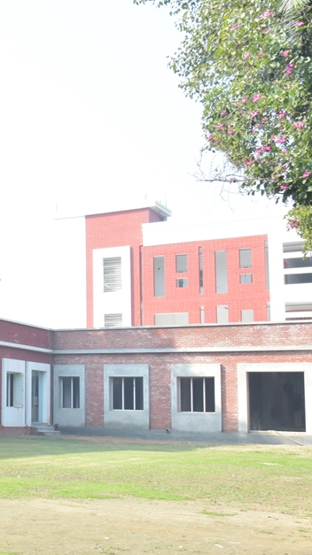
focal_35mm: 52
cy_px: 313
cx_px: -181
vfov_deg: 39.8
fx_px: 766
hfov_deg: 19.5
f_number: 10
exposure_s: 1/125
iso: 400
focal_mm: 18
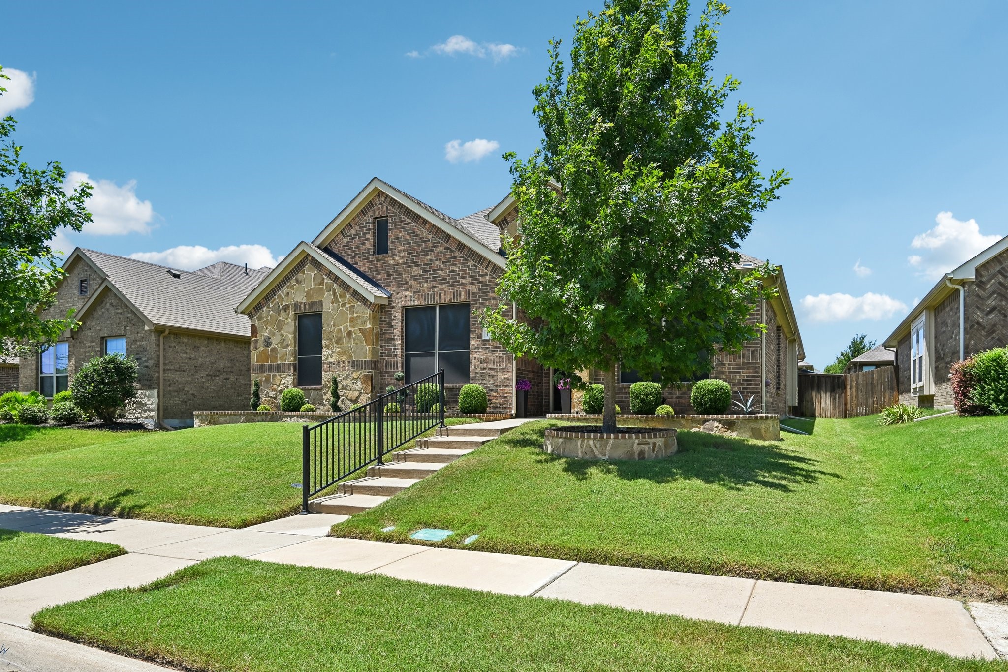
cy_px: 336
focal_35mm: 22
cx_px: 504
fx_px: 616
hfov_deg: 78.6
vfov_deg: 57.2
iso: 400
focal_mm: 22
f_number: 8
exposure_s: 1/800
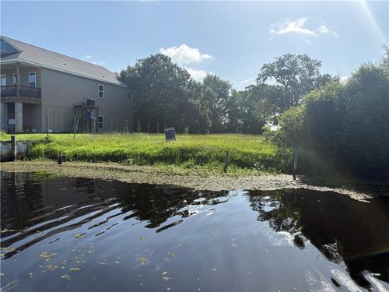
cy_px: 146
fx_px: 292
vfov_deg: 53.1
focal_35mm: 26
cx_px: 194
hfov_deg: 67.3
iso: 64
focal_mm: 5.96
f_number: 1.6
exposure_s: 1/3831
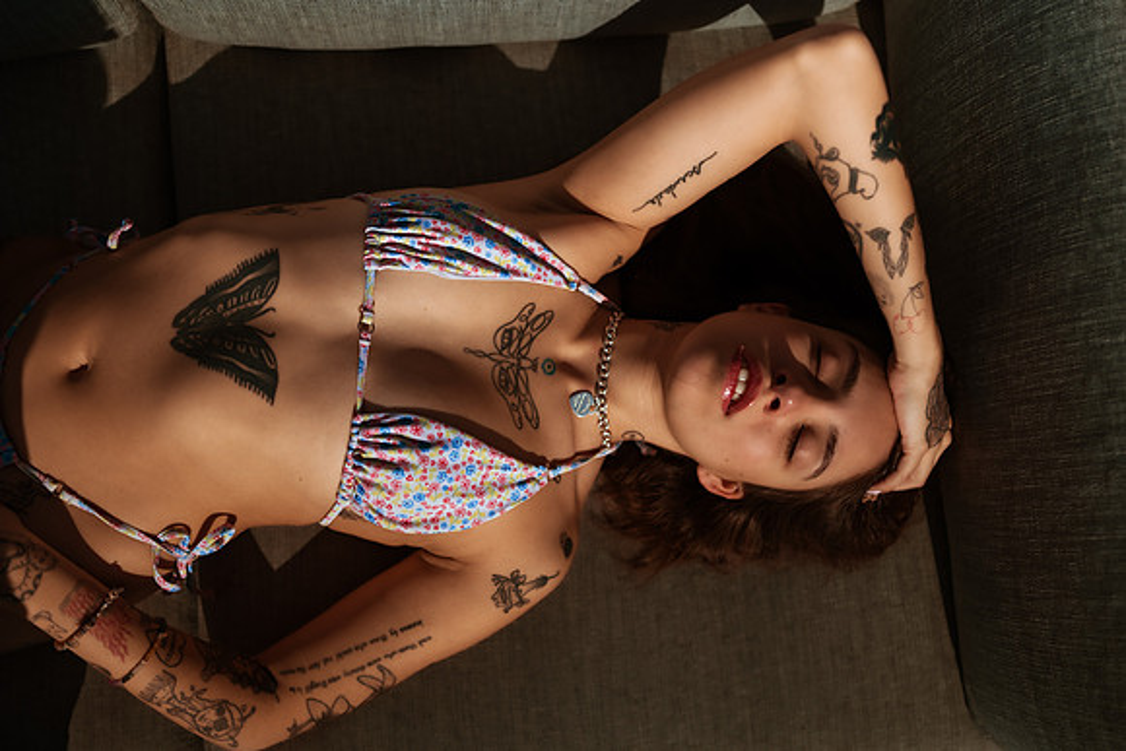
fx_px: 1095
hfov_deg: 54.4
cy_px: 376
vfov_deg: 37.9
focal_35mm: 35
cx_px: 563
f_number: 1.8
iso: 50
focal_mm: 35
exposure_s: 1/8000
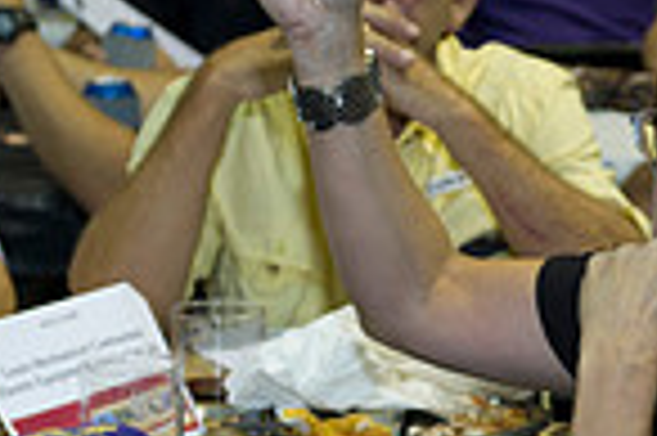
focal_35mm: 199
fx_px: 3628
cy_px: 306
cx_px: 626
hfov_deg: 10.3
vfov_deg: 6.9
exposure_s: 1/80
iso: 1250
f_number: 4
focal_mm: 50
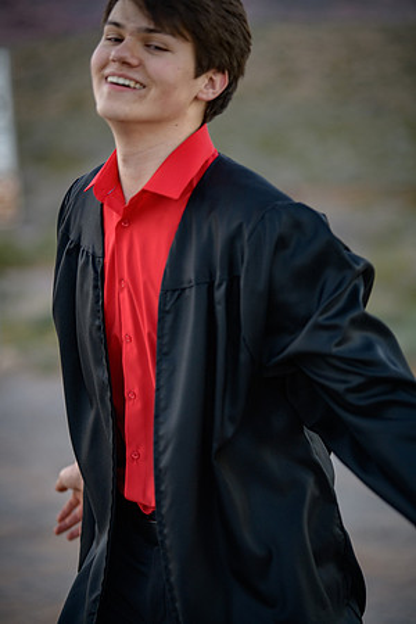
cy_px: 312
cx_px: 208
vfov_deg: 17.1
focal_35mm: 120
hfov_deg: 11.4
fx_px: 2080
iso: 250
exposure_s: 1/640
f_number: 2.8
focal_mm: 120
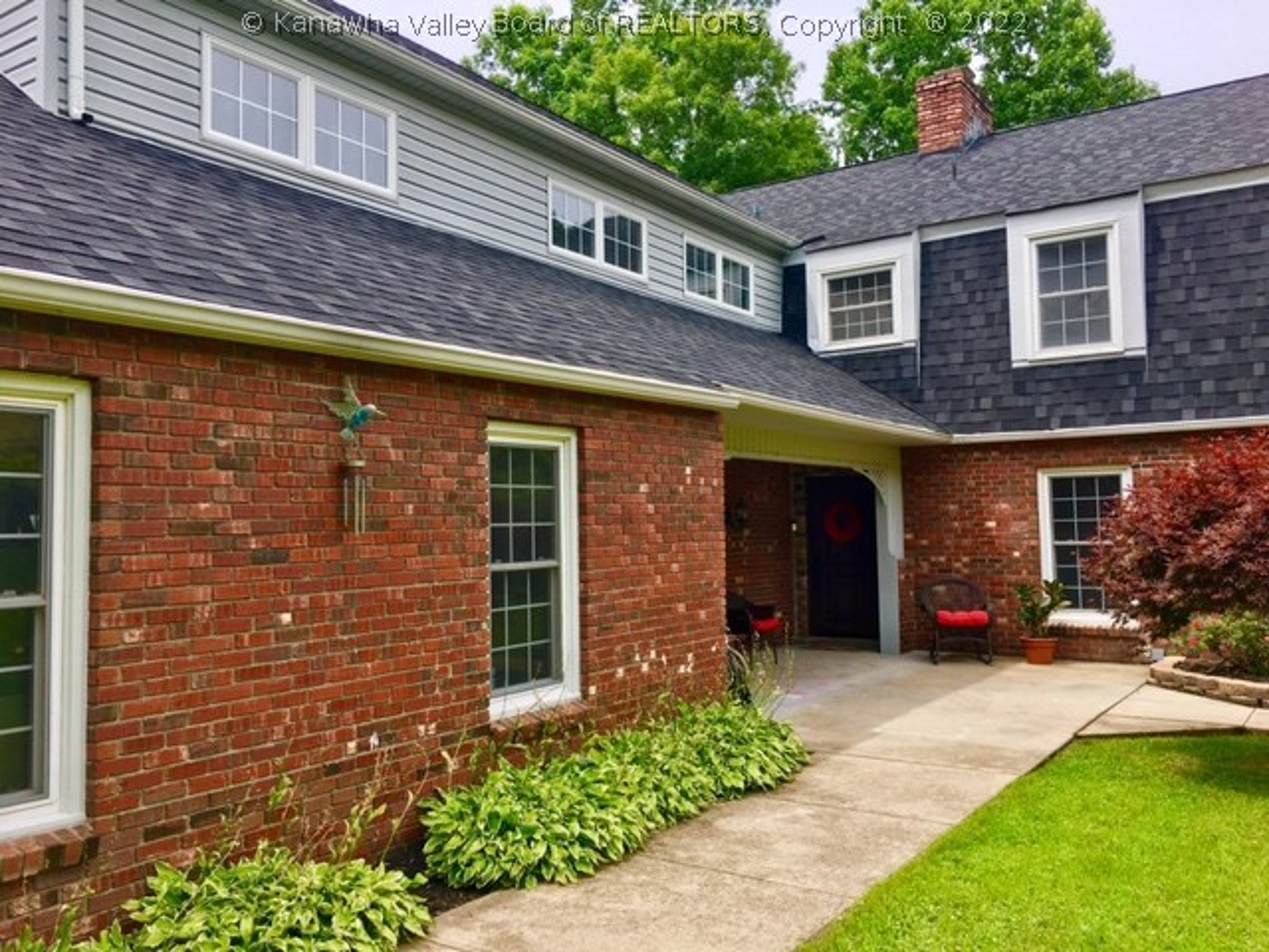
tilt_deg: +2.4
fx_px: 1063
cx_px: 634
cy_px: 476
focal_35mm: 29
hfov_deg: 61.7
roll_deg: +0.3
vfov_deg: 48.2
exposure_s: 1/754
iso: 25
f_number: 2.2
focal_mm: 4.15
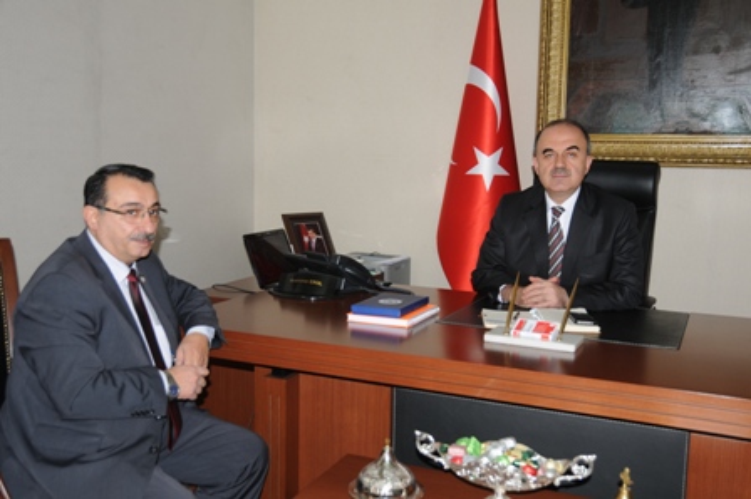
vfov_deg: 36.8
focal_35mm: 36
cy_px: 250
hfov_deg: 53.2
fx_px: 750
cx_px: 376
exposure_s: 1/60
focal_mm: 24
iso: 200
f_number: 3.8
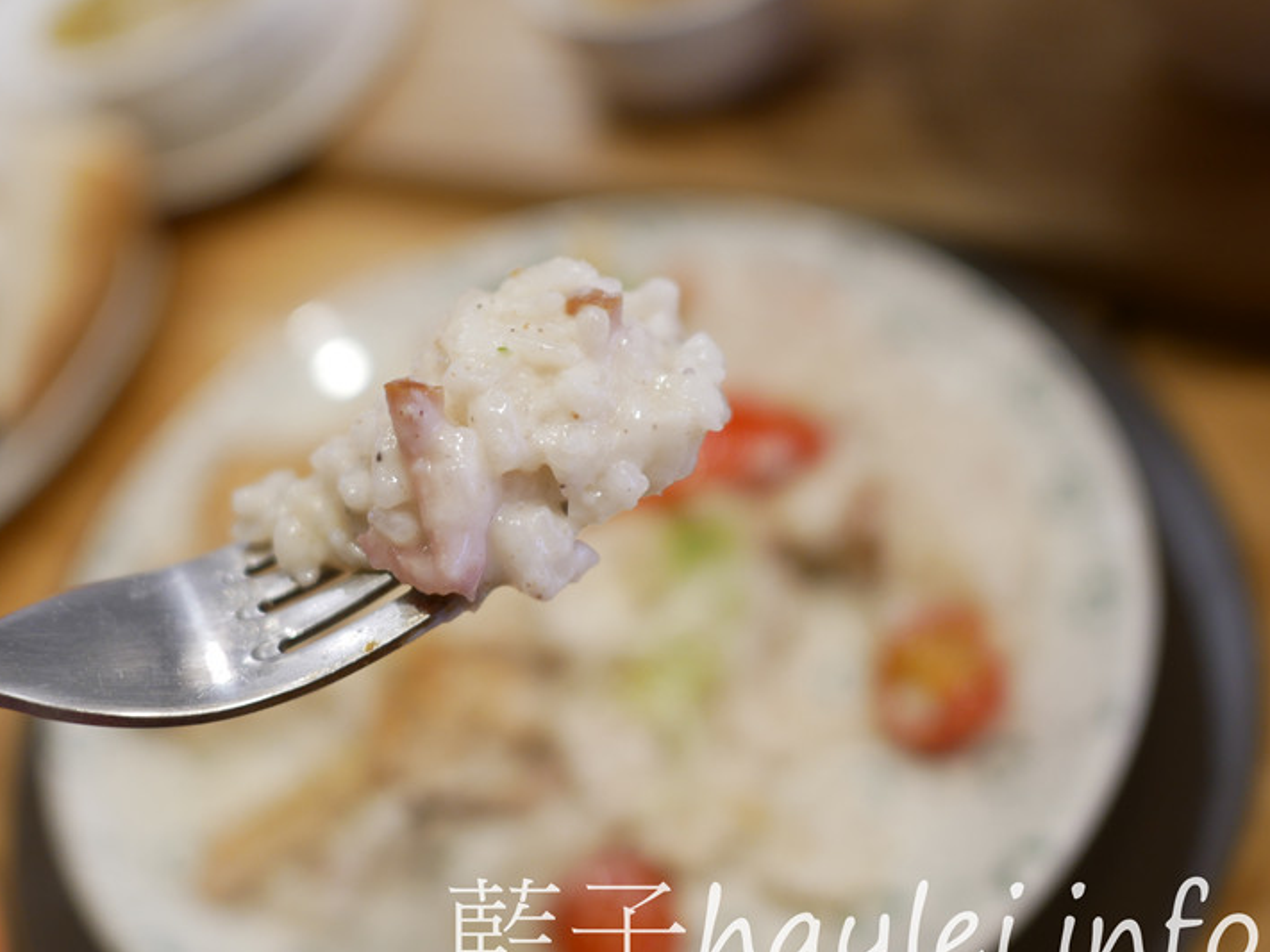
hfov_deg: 48.8
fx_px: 1394
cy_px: 413
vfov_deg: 37.6
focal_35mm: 38
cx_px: 534
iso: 250
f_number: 1.7
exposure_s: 1/60
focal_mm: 15
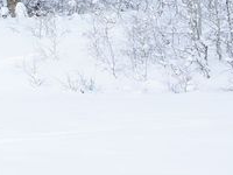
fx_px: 1750
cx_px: -74
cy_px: -64
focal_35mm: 260
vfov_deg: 5.7
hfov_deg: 7.5
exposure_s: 1/320
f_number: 5
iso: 250
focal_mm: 50
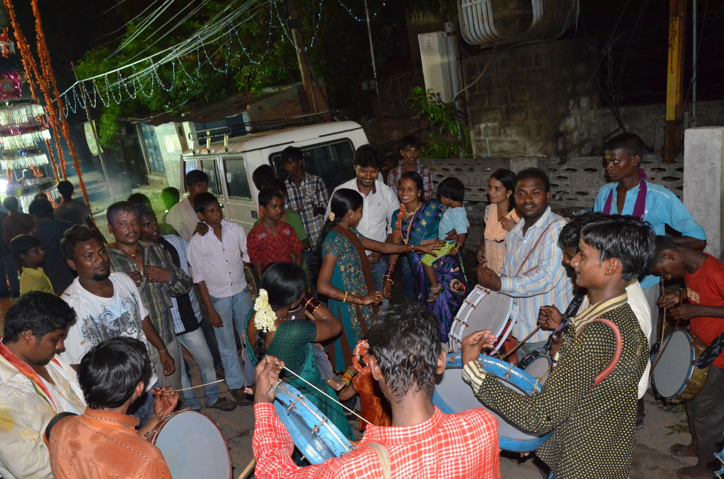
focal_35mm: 27
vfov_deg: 47.7
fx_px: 542
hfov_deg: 67.5
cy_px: 240
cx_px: 362
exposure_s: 1/160
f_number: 7.1
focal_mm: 18
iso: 4000
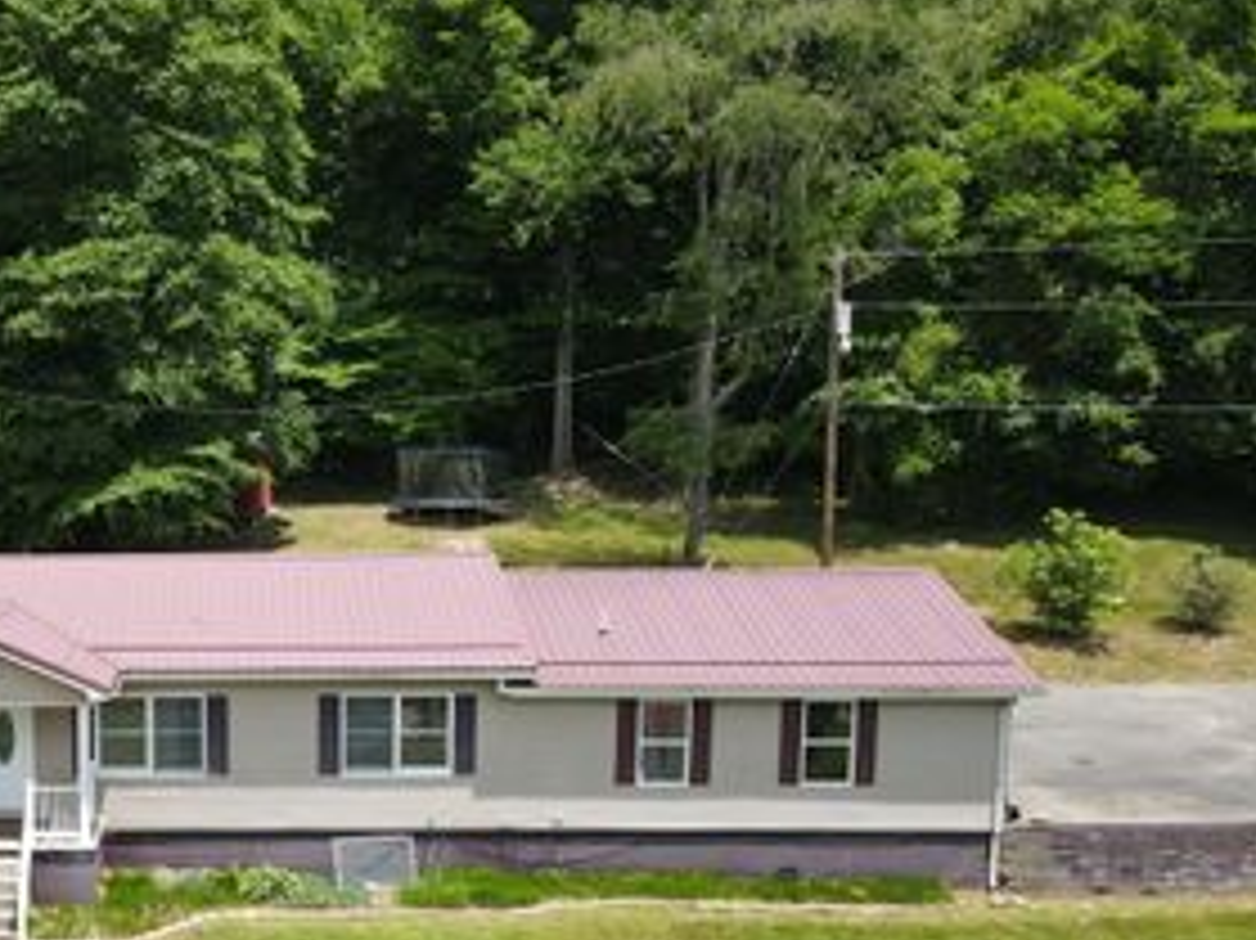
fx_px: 1560
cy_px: 668
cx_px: 176
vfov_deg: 33.1
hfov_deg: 41.1
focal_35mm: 43
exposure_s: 1/400
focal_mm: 4.5
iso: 100
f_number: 2.8
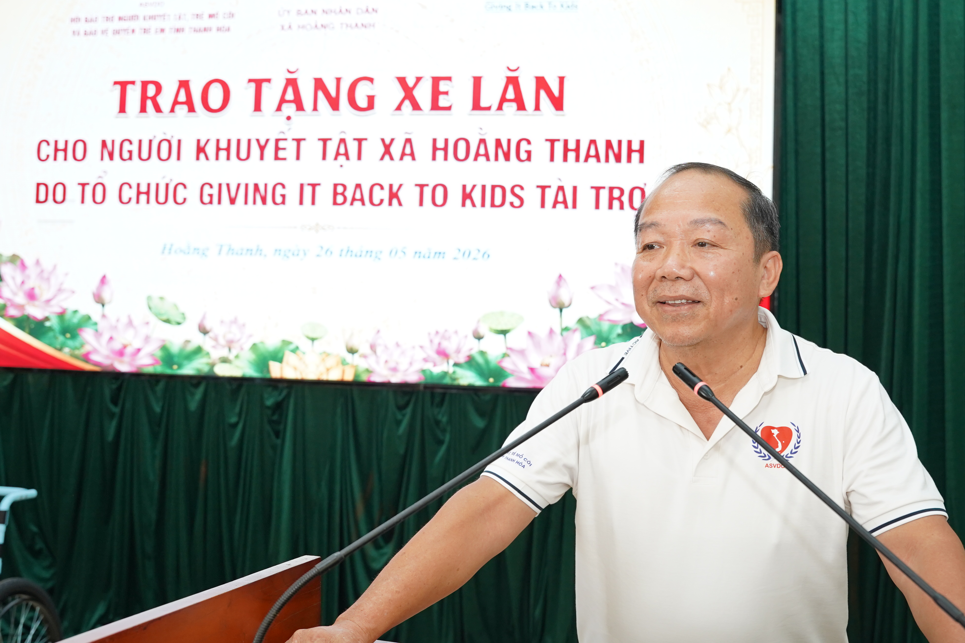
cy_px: 322
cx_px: 482
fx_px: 965
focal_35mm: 36
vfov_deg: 36.9
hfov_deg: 53.1
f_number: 3.5
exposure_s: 1/125
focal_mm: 24
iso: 1250
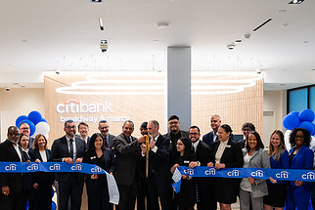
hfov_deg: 44.4
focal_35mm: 44
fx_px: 385
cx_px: 136
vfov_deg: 30.4
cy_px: 136
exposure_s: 1/160
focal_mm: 24
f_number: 4
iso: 400
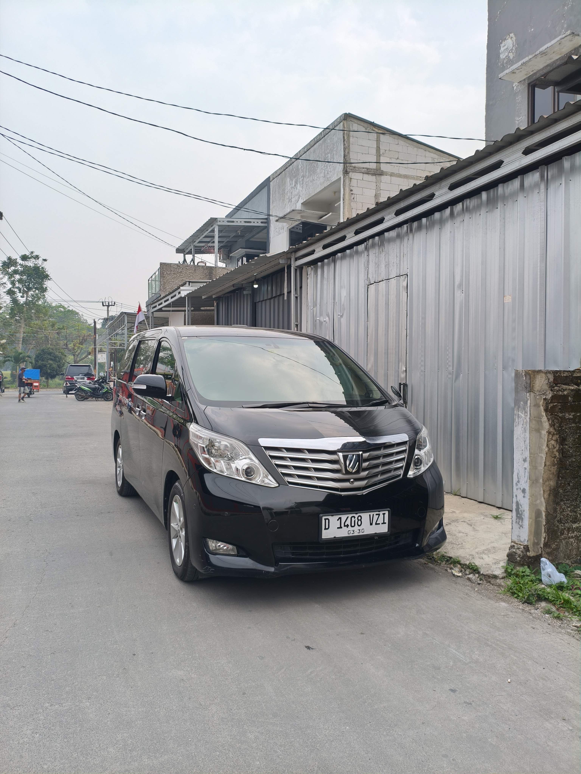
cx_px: 290
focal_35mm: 26
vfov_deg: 67.3
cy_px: 387
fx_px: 582
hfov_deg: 53.1
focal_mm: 4.94
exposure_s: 1/425
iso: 80
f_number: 1.5
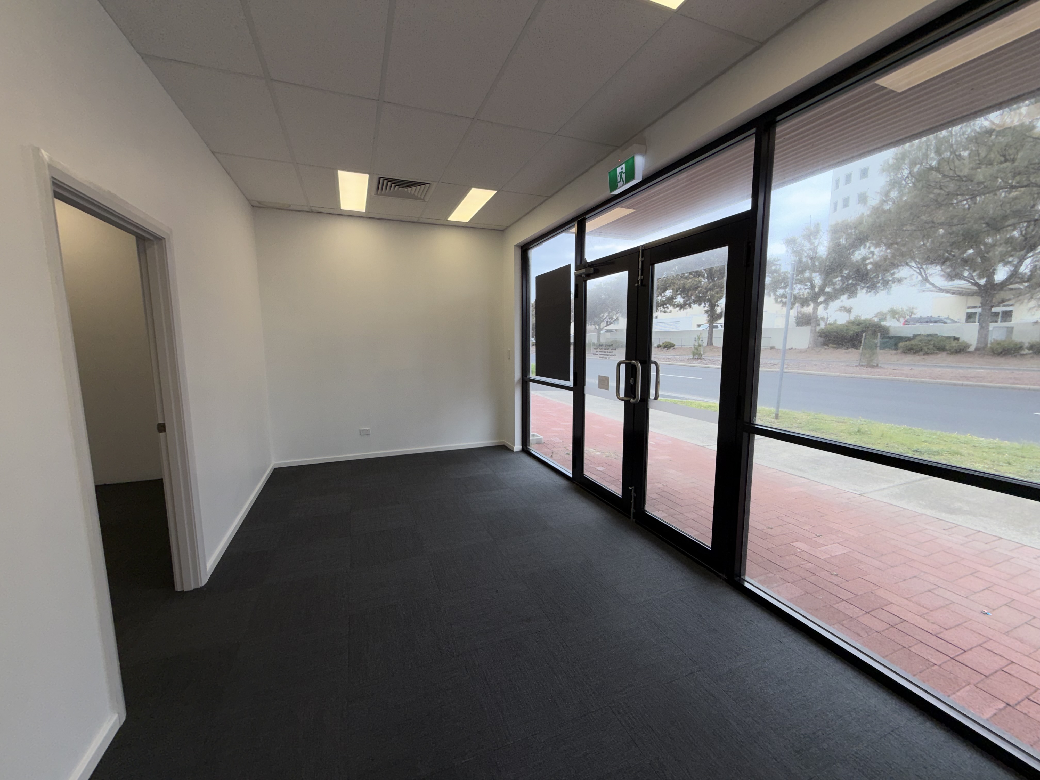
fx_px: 421
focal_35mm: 14
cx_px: 520
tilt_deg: -7.4
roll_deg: +0.3
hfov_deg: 102.1
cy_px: 390
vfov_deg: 85.7
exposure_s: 1/121
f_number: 2.2
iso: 16
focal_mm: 2.22
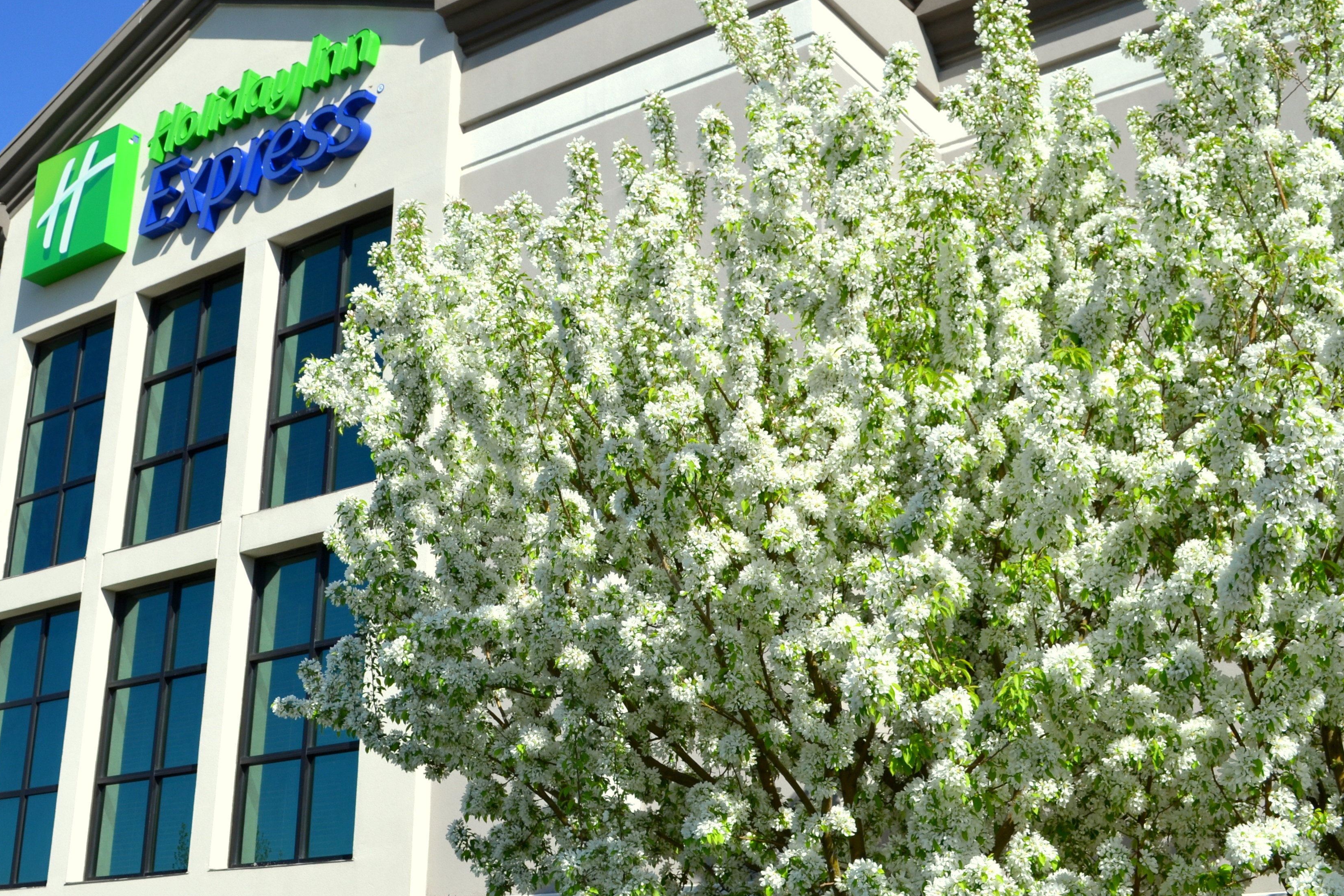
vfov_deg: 29.2
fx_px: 1717
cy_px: 412
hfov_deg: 42.4
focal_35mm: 46
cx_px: 511
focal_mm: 22
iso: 100
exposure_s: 1/250
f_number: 8
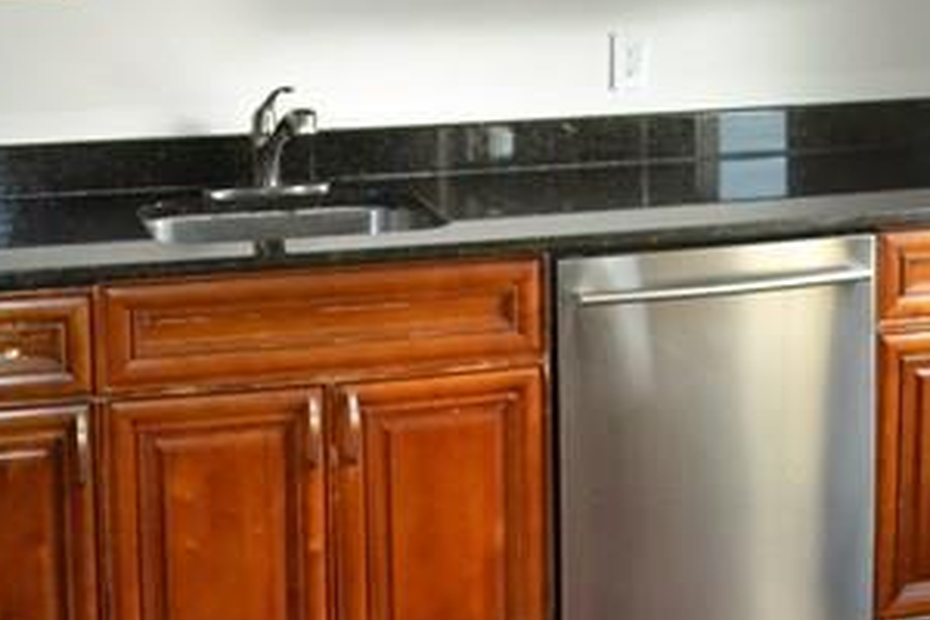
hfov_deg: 32.6
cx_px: 319
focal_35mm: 61
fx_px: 1576
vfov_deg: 21.4
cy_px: -6
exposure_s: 1/60
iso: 3200
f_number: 3.5
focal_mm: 18
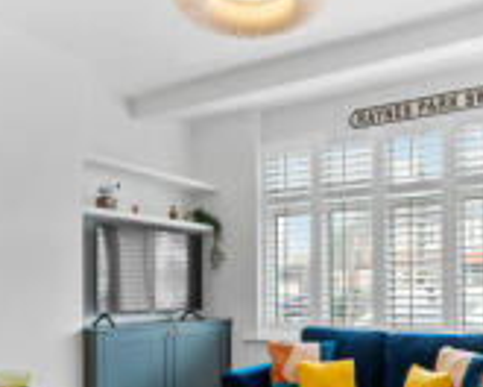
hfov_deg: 47.9
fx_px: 543
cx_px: 255
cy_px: 265
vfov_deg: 38.6
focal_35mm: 38
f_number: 16
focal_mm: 14
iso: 250
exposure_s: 1.3
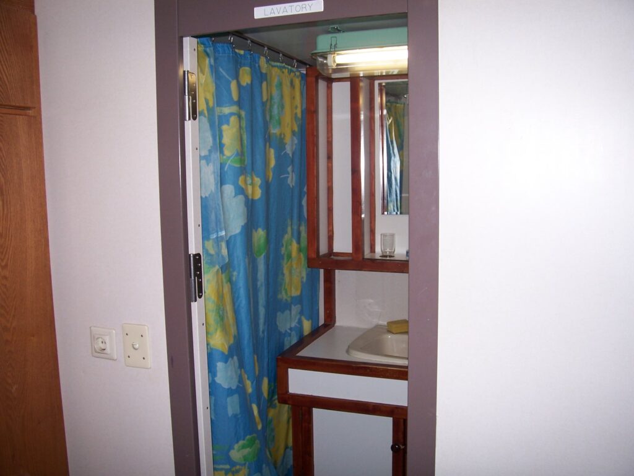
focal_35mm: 34
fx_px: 623
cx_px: 317
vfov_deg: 41.8
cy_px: 238
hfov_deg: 54.0
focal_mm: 5.6
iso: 80
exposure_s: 1/60
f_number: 2.7
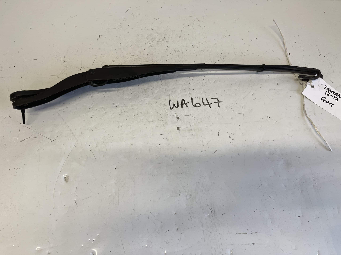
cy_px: 128
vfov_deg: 53.1
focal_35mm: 26
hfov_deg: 67.3
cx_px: 170
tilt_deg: -68.7
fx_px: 256
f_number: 1.6
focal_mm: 5.1
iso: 64
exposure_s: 1/100
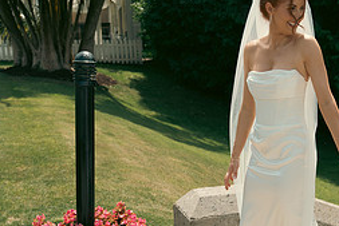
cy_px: 169
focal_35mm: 71
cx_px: 336
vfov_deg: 19.1
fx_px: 669
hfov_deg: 26.9
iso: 160
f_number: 3.5
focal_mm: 31
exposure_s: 1/1250
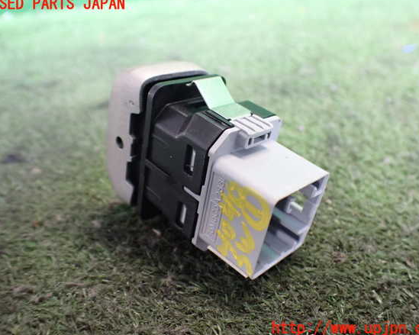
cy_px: 166
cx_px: 215
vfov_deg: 45.8
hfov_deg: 55.7
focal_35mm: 32
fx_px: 397
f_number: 2.3
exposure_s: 1/50
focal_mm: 5.4
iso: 800
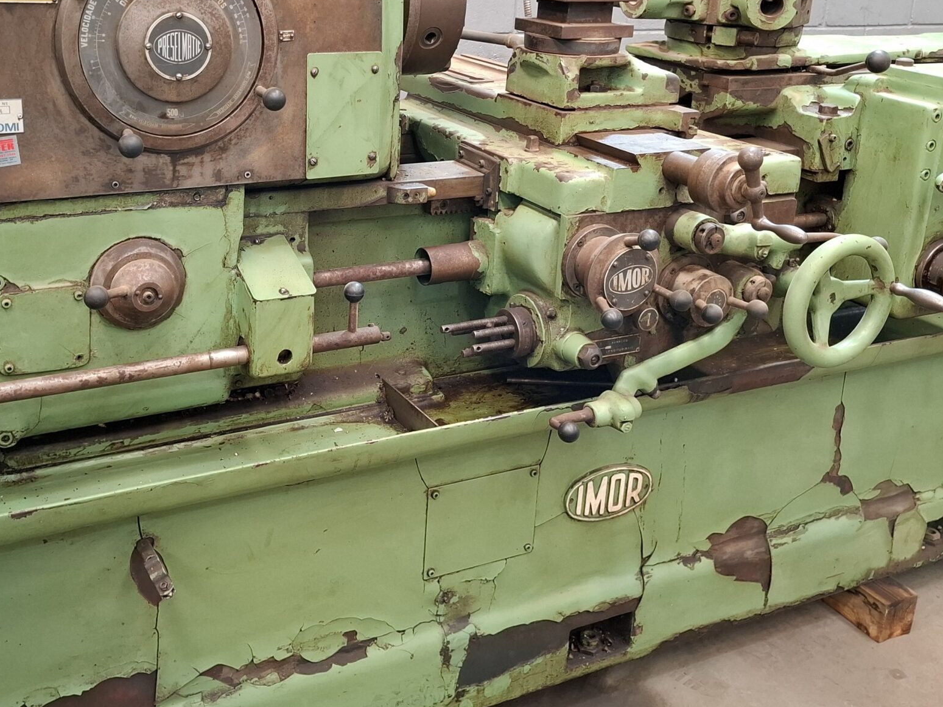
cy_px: 225
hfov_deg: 48.8
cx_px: 395
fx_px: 1035
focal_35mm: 38
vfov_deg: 37.2
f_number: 1.8
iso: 320
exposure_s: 1/30
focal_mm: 5.54
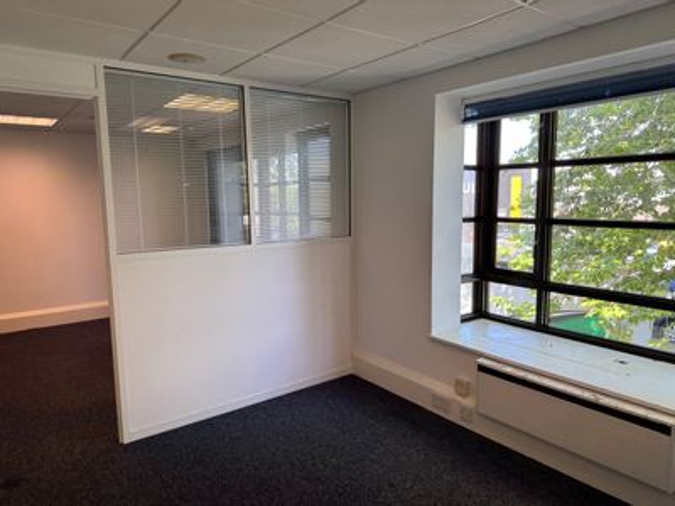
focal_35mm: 24
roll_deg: +0.9
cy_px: 253
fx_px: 468
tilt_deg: -6.8
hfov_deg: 71.6
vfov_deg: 56.8
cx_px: 338
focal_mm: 6.76
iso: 64
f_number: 1.78
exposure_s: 1/121
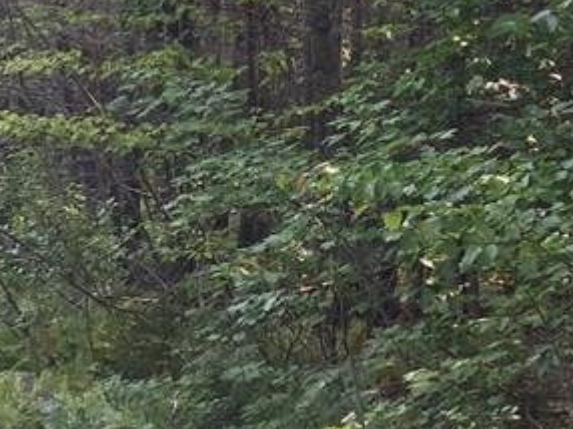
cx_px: 483
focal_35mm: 104
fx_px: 1720
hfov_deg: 18.7
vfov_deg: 14.1
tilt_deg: +1.6
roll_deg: -0.9
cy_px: 38
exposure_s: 1/142
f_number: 2.2
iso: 32
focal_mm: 4.15
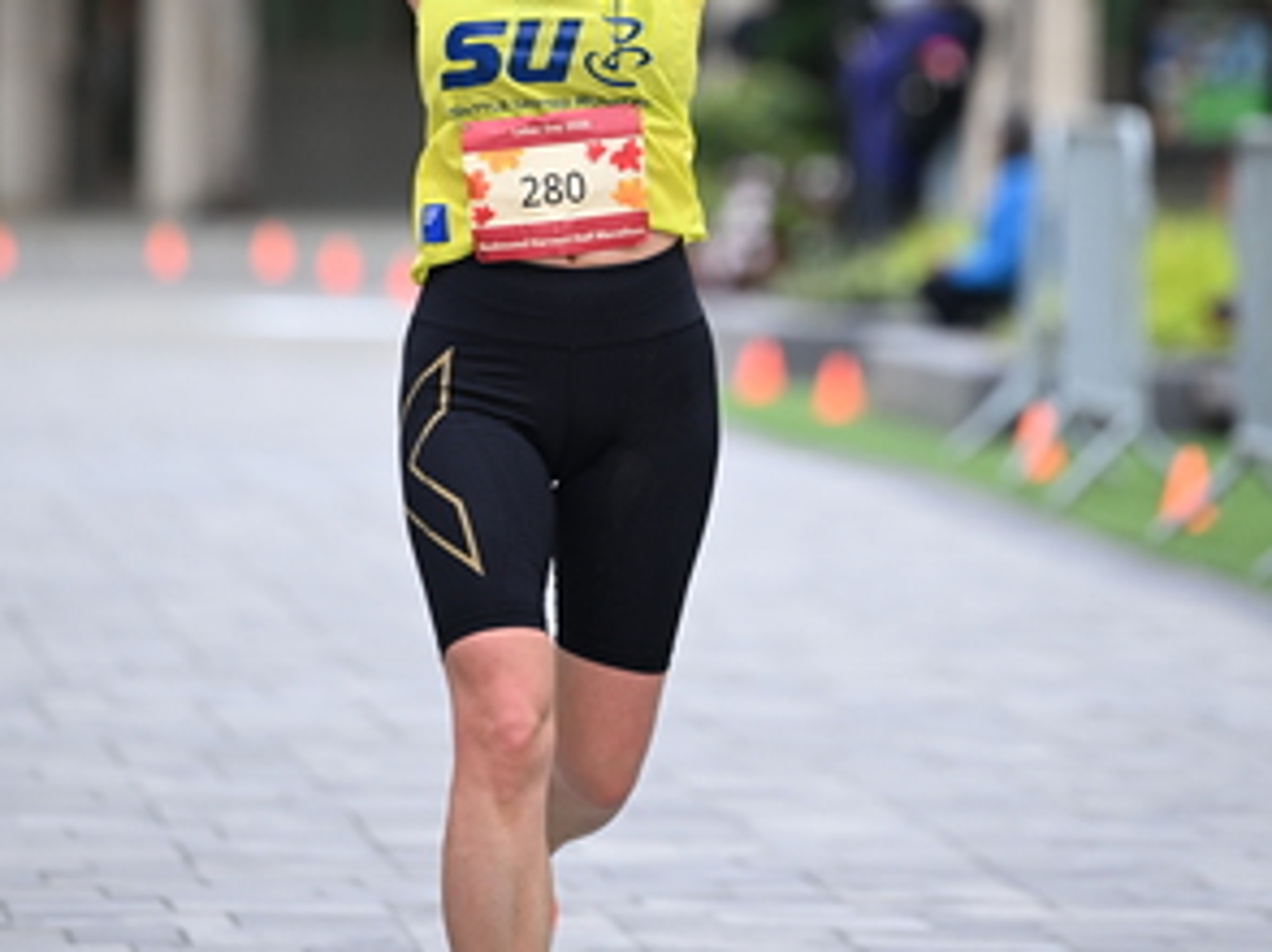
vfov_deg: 4.6
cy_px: 56
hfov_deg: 6.1
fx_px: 11896
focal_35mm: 324
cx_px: 720
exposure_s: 1/1600
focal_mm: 180
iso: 640
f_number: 2.8
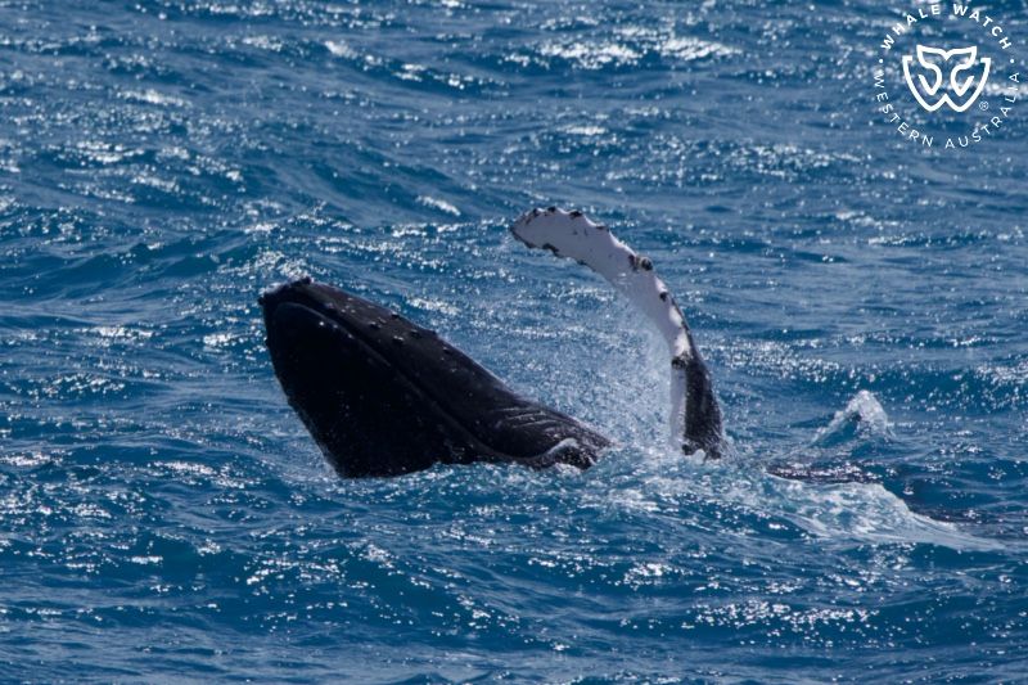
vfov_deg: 2.5
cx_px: 514
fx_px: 15958
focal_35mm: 559
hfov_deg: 3.7
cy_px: 342
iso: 640
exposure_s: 1/3200
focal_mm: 559
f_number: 8
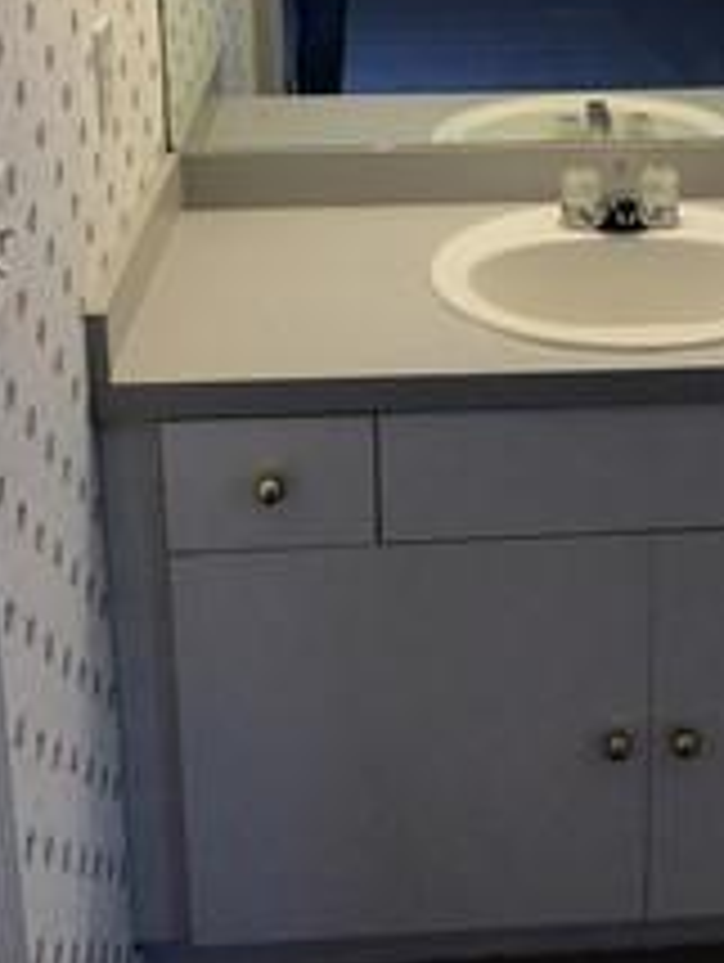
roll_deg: -2.1
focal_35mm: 65
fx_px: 1809
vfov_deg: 28.9
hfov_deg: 22.2
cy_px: 153
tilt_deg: -13.9
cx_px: 630
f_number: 2.2
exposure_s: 1/30
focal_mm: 4.15
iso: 32
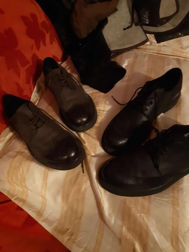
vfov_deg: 67.3
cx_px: 94
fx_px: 189
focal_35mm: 26
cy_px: 126
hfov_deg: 53.1
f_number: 1.7
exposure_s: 1/17
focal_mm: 3.92
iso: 640
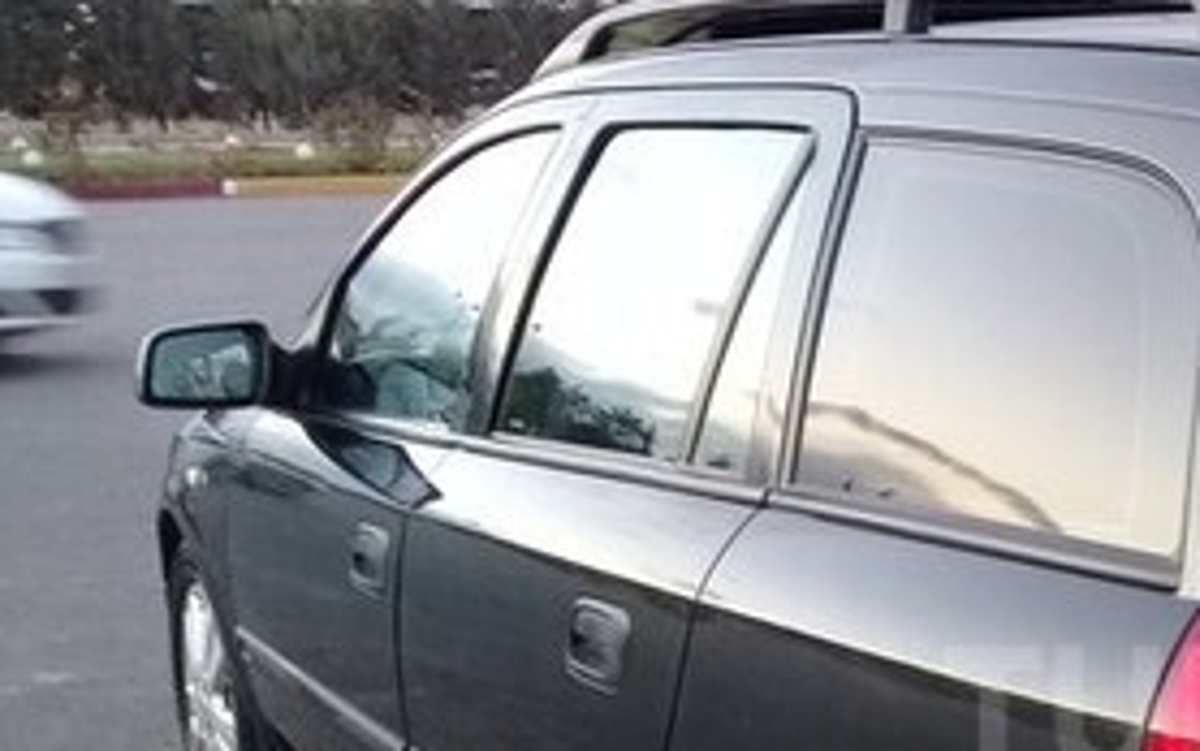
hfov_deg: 24.3
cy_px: 710
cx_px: 1386
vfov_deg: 16.5
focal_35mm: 78
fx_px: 2552
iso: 125
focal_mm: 3.3
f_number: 2.2
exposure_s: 1/33
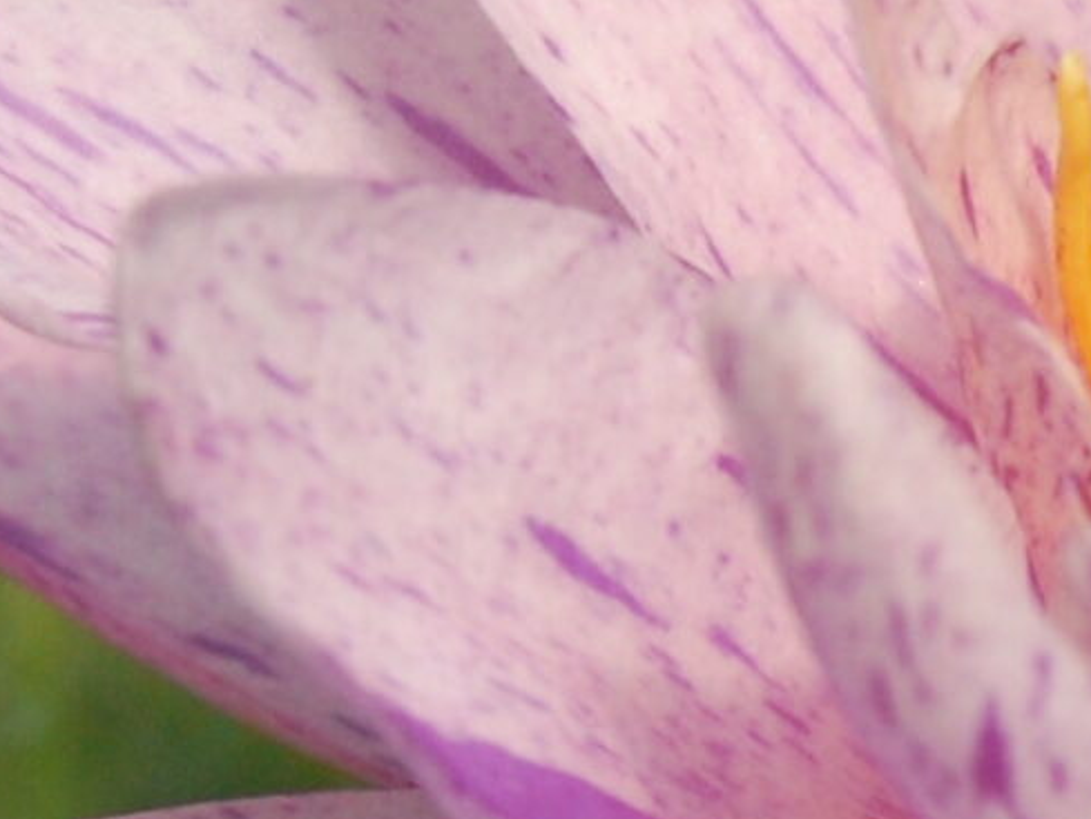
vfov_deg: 4.4
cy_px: 502
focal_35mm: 340
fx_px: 10703
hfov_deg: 5.8
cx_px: 1829
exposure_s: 1/800
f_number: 13
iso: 800
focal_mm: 45
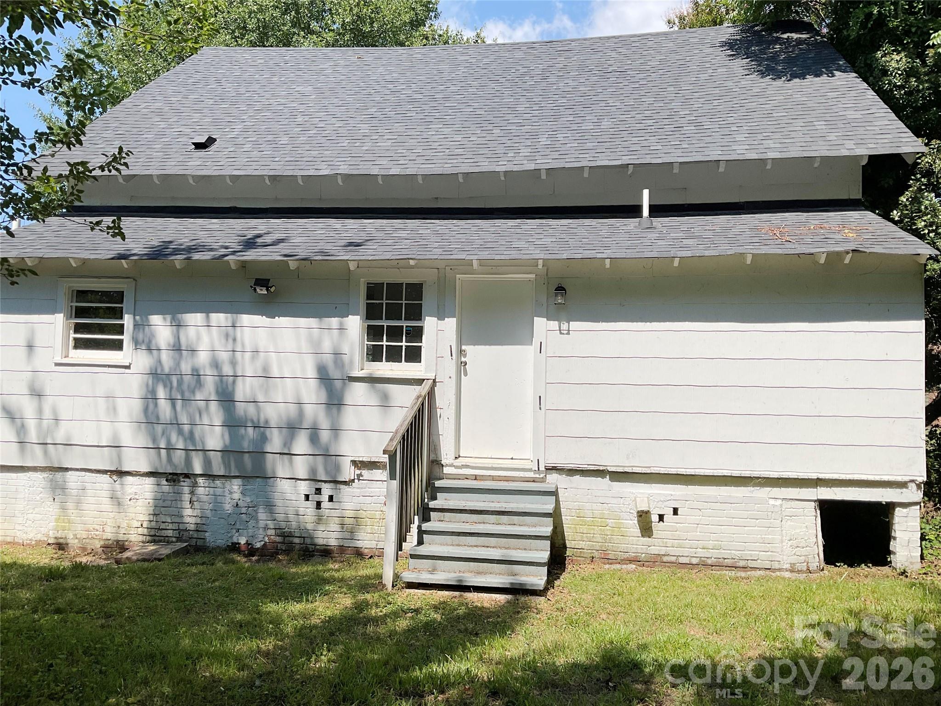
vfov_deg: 48.2
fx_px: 788
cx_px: 470
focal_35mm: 29
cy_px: 353
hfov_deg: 61.7
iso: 16
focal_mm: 3
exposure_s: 1/2538
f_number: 1.8
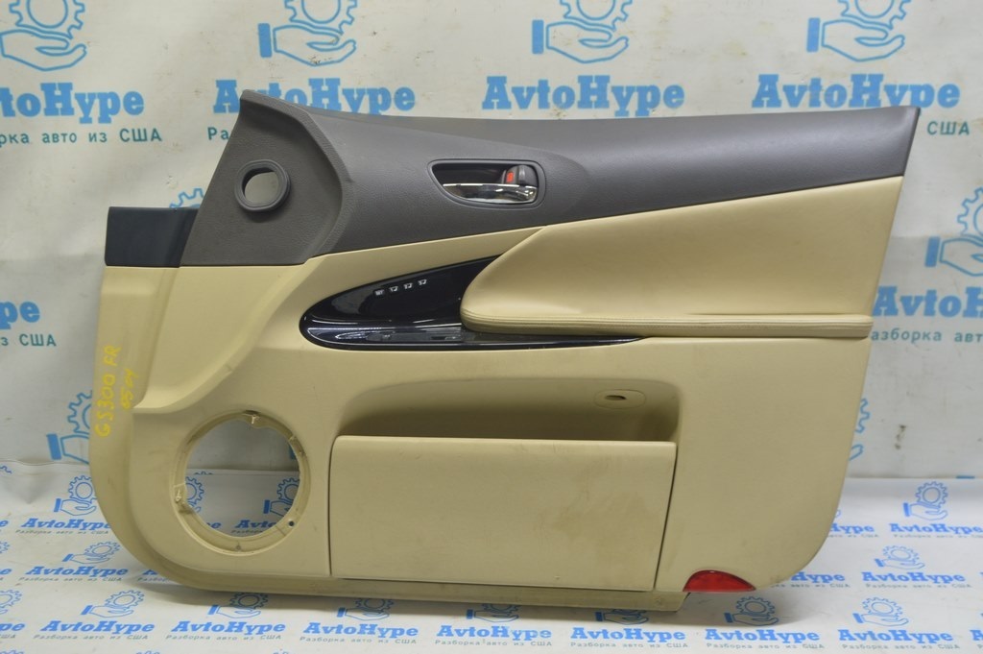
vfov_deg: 36.8
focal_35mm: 36
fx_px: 982
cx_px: 492
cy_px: 327
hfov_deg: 53.2
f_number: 5.6
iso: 400
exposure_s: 1/20
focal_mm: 24
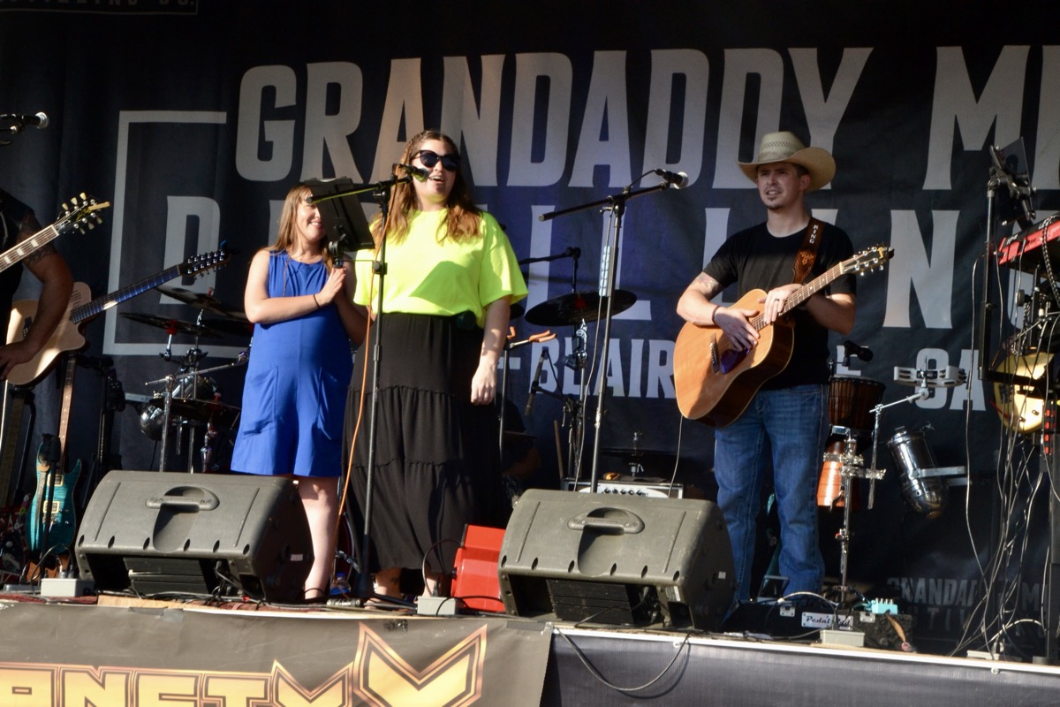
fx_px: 3798
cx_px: 530
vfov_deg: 10.6
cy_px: 354
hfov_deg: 15.9
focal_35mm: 129
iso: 720
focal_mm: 86
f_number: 20
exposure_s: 1/200
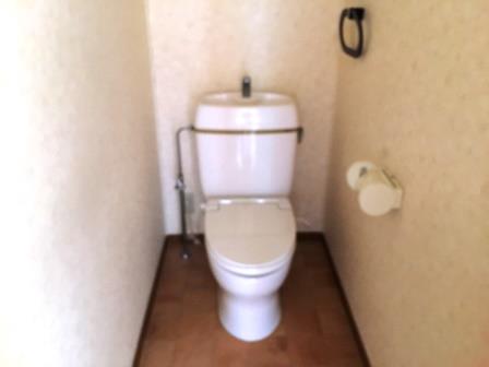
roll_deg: +0.3
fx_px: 410
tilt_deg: -26.9
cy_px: 184
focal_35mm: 29
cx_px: 244
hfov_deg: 61.7
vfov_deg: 48.2
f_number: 2.2
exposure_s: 1/4
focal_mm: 4.15
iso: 125
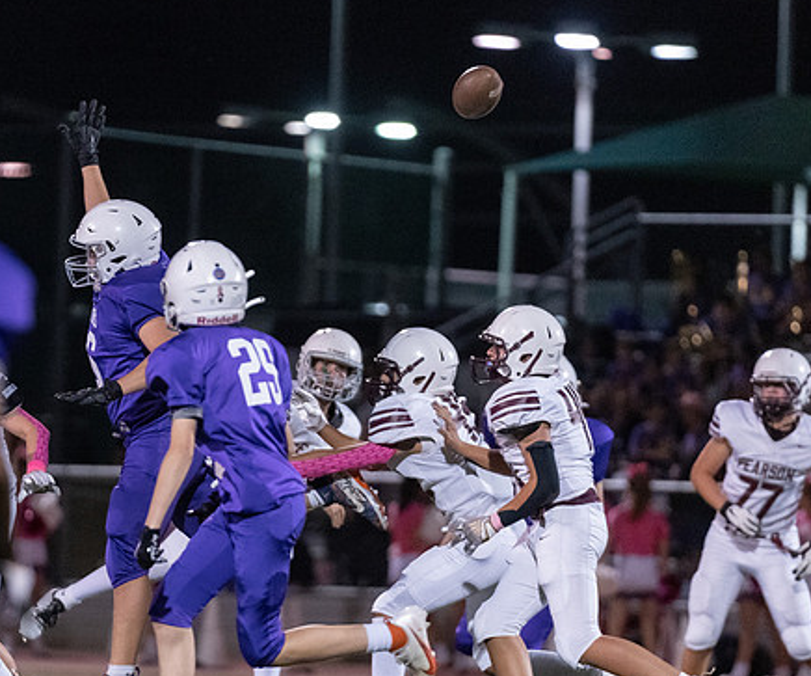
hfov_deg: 4.8
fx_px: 9633
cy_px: 490
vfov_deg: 4.0
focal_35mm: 395
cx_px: 225
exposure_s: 1/1250
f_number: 2.8
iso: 6400
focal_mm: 200
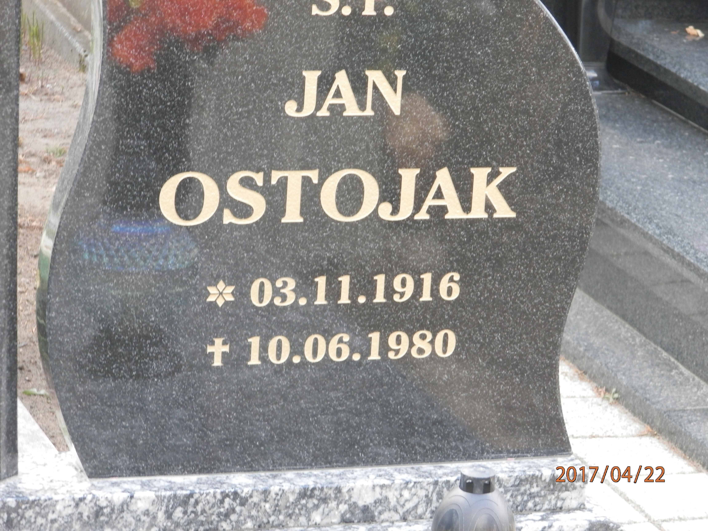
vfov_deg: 11.2
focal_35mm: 132
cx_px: 354
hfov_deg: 14.9
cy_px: 266
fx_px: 2700
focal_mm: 23.6
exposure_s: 1/20
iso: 200
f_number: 4.7
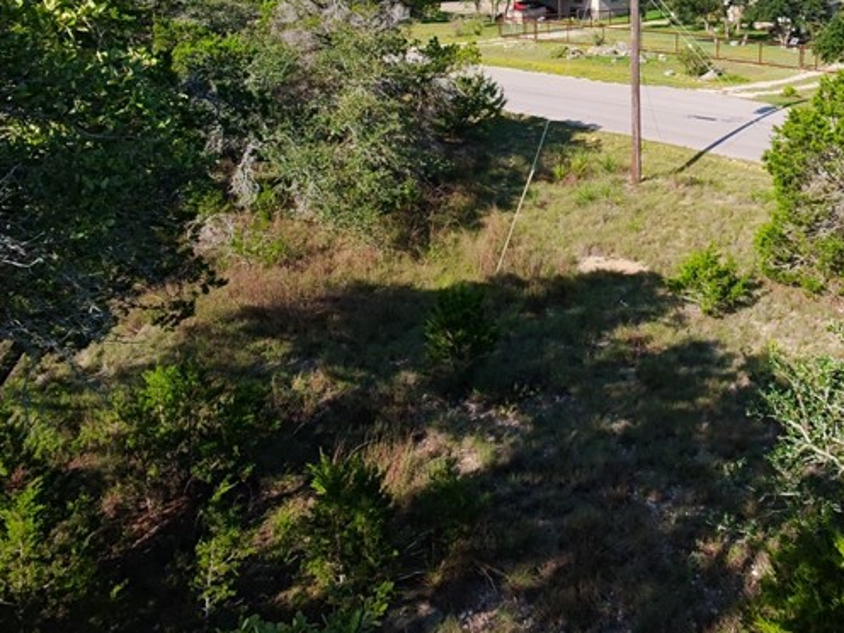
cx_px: 626
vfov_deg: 40.0
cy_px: 73
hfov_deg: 53.0
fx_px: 805
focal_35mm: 33
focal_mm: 16
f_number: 2.55
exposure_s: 1/1031
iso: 102
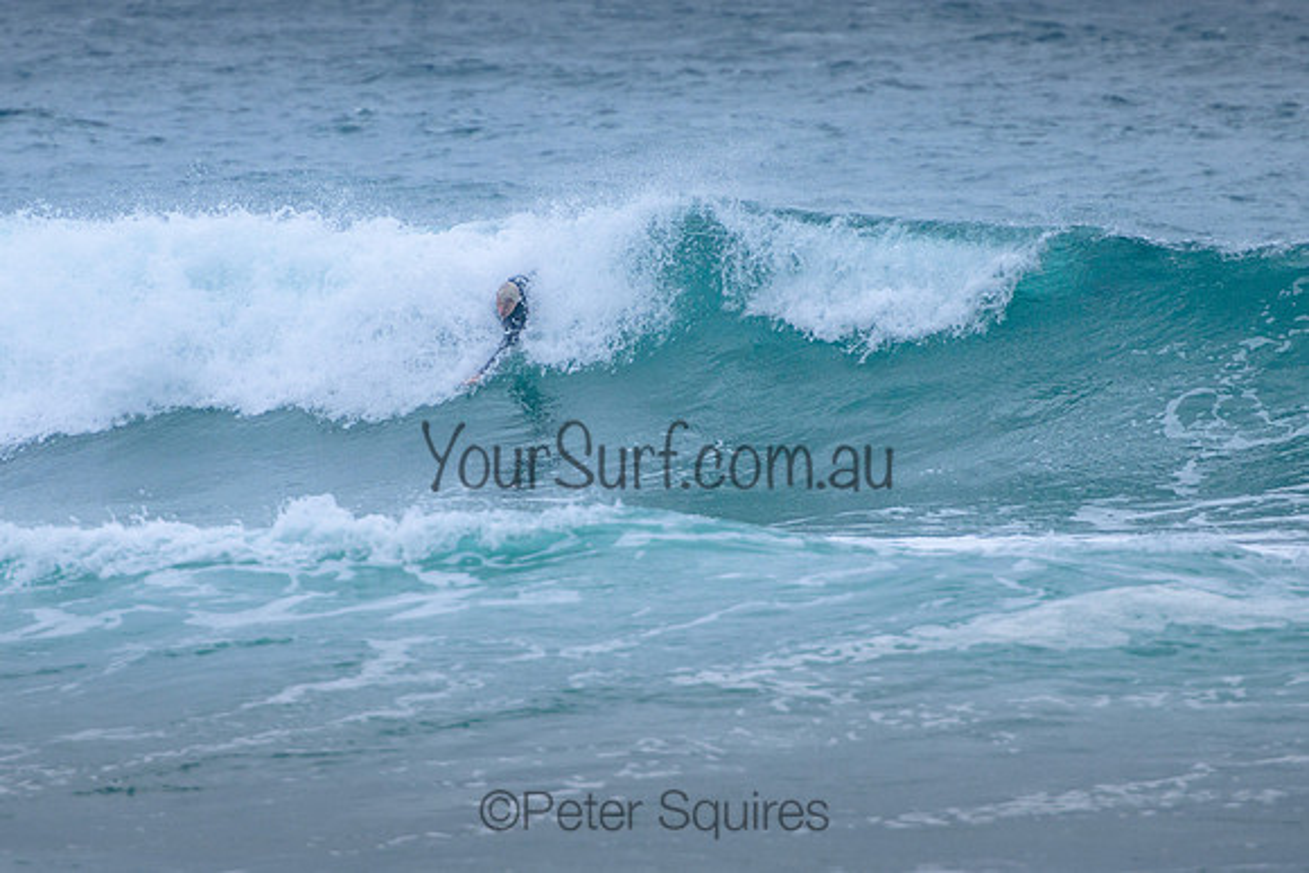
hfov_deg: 3.7
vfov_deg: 2.5
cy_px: 336
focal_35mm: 550
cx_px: 624
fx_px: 20008
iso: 500
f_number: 5.6
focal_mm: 400
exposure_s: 1/2000
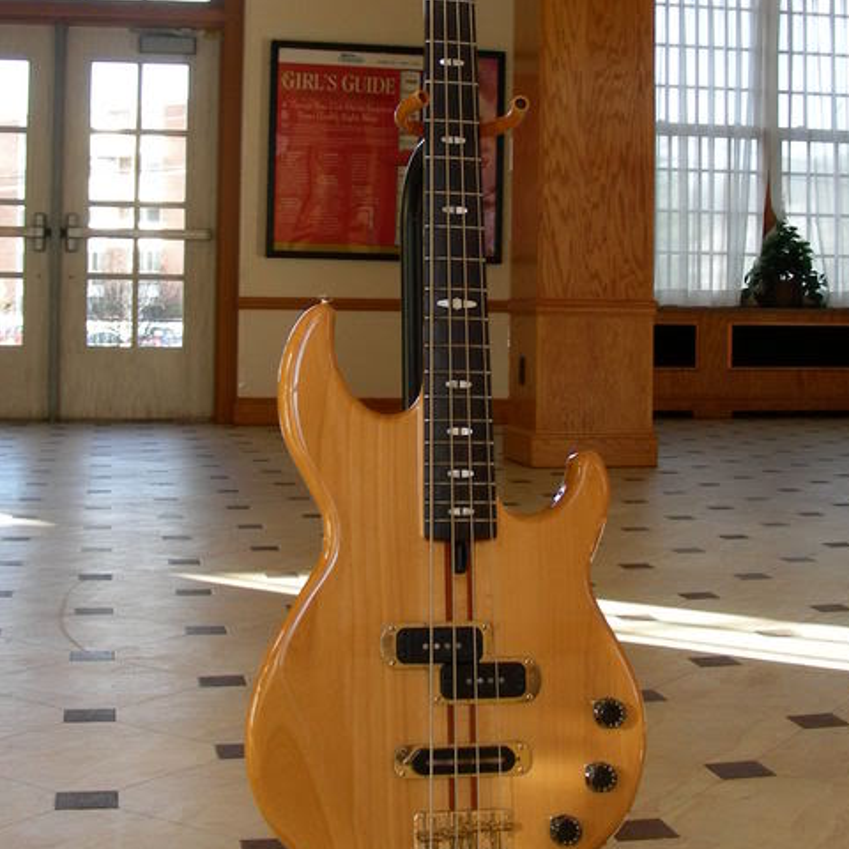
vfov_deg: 30.4
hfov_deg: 30.5
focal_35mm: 56
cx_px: 458
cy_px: 325
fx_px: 1554
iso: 50
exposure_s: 1/53.2
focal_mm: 6.3
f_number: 3.5
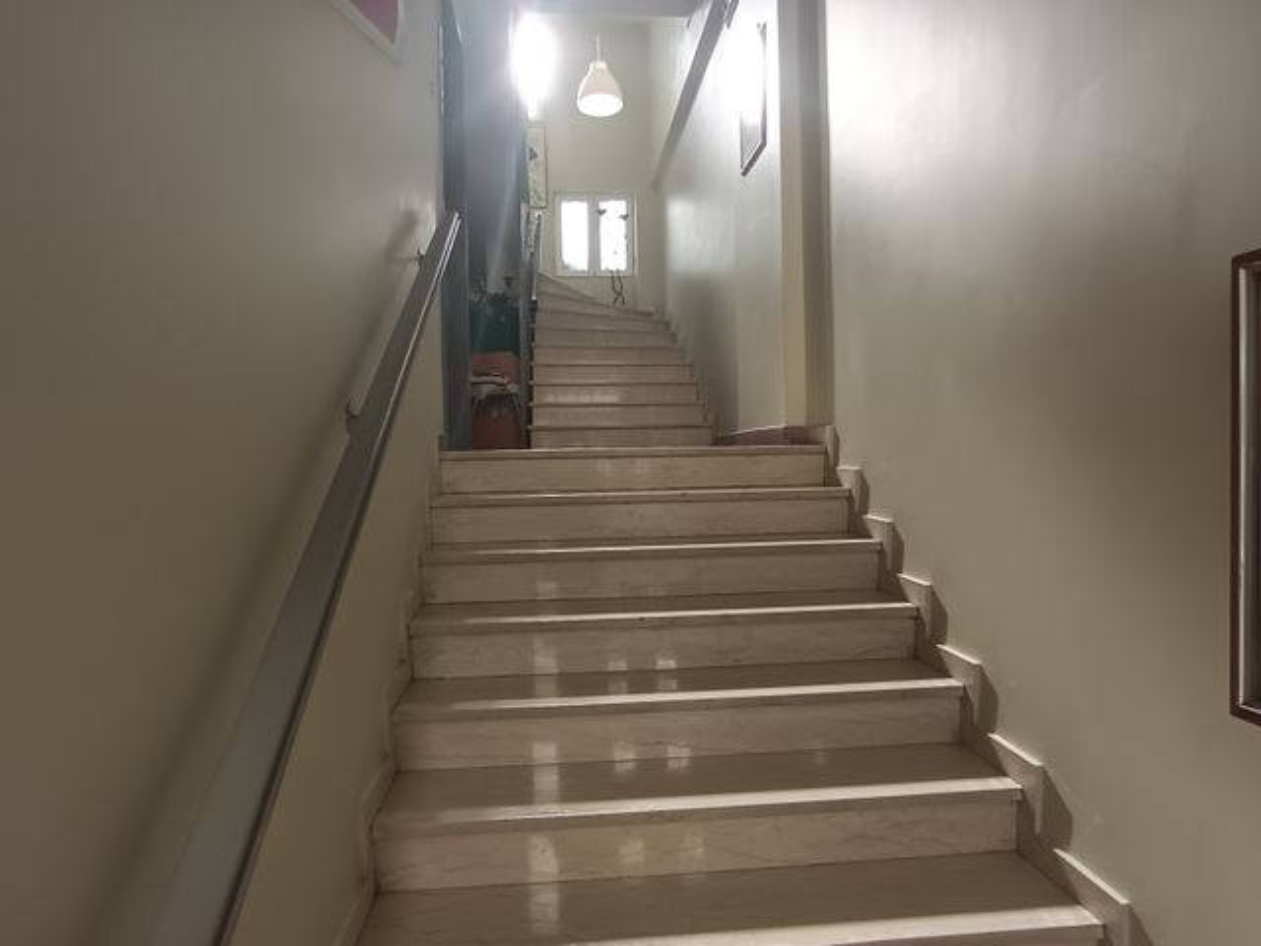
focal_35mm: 21
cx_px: 630
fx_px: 765
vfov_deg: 63.4
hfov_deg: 79.0
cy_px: 473
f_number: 2.2
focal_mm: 1.65
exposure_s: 1/50
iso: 168
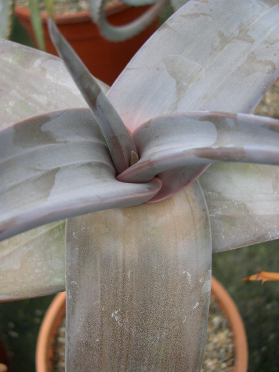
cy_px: 186
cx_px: 140
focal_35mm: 38
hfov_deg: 37.7
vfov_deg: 49.0
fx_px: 408
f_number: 2.8
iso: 100
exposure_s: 1/28.4
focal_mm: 8
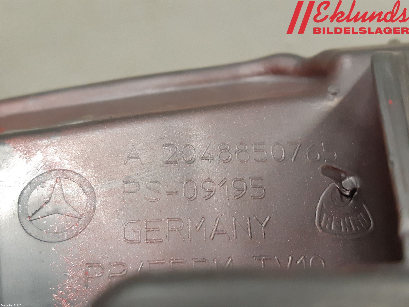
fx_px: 307
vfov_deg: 53.1
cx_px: 204
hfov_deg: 67.3
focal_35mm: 26
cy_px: 154
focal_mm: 3.93
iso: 250
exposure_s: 1/33
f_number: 1.7
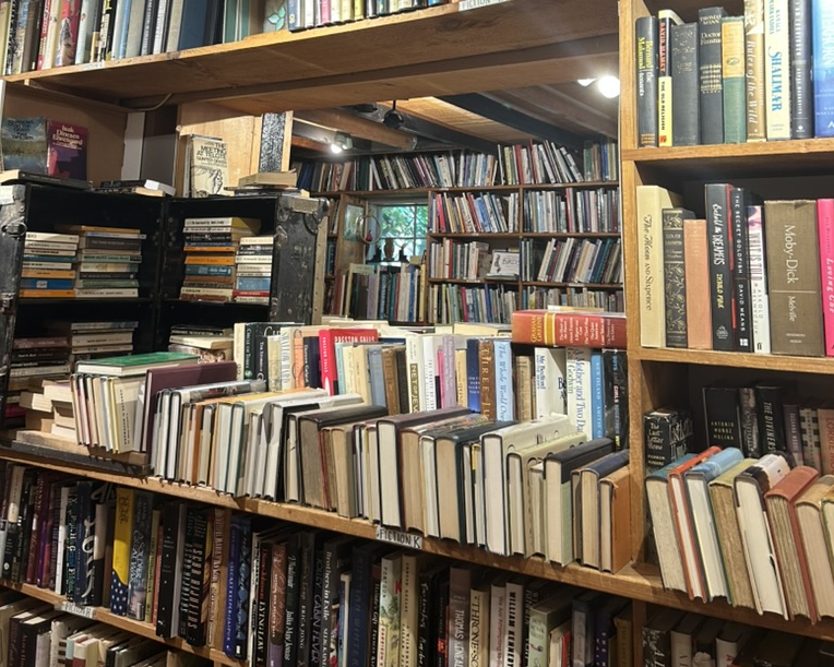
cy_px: 124
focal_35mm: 34
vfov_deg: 41.3
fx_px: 839
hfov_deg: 52.8
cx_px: 418
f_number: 1.5
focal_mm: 5.7
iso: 125
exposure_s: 1/60
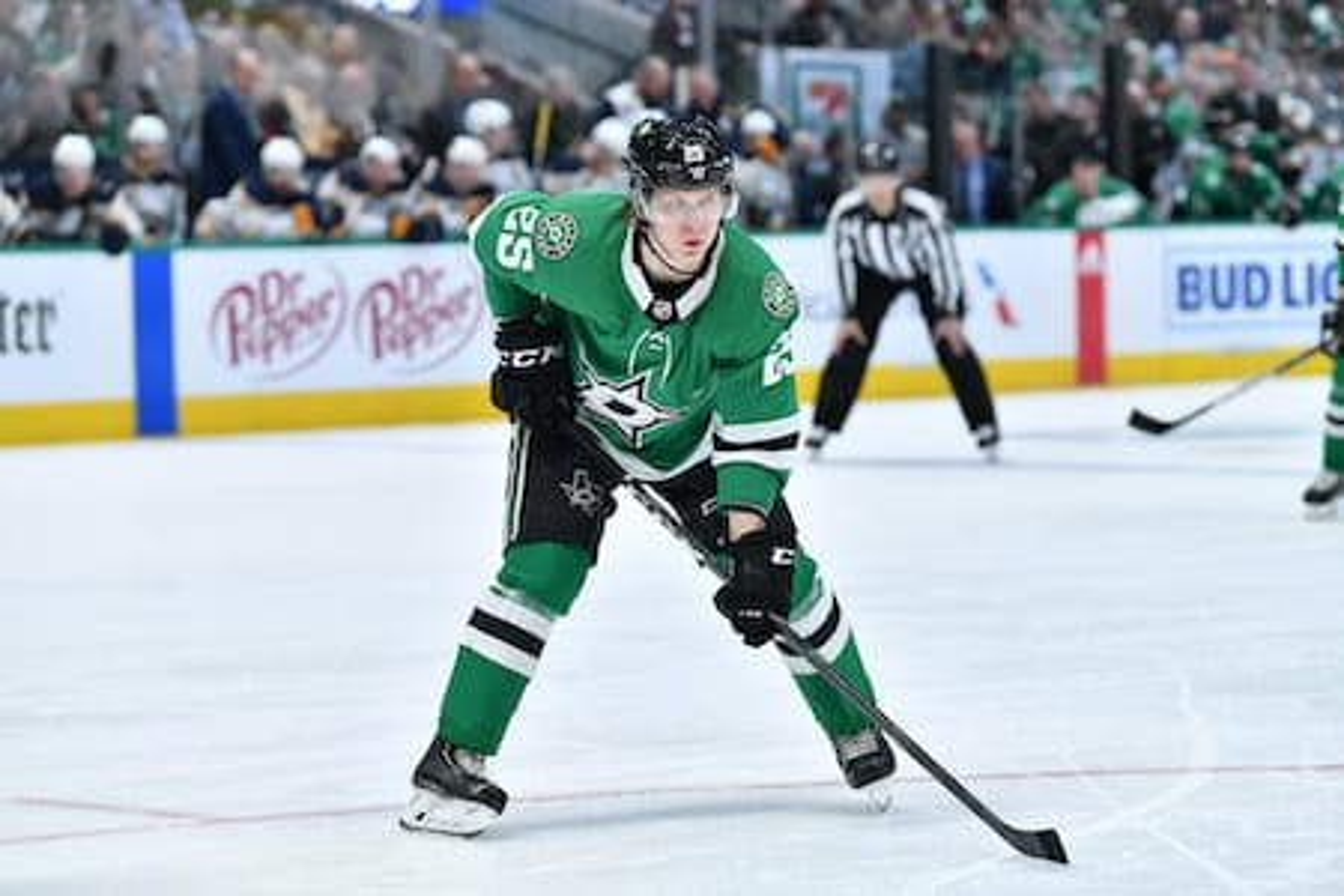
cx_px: 672
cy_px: 448
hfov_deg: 13.7
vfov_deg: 9.1
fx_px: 5600
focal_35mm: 150
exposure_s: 1/1000
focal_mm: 150
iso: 1600
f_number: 4
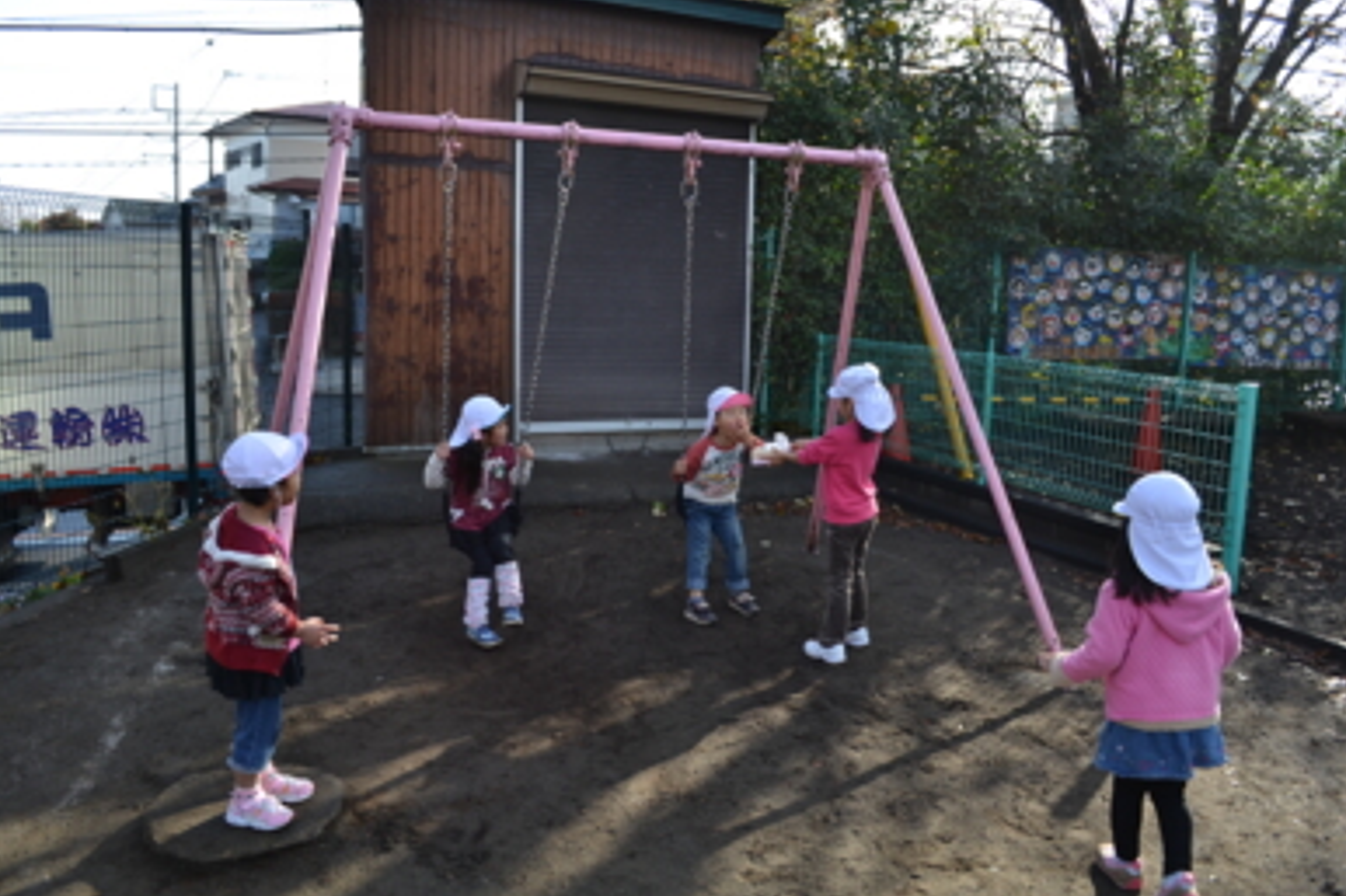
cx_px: 694
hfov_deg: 65.5
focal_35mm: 28
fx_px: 1046
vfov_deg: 46.4
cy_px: 445
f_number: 5.6
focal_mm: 18
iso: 100
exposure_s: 1/125
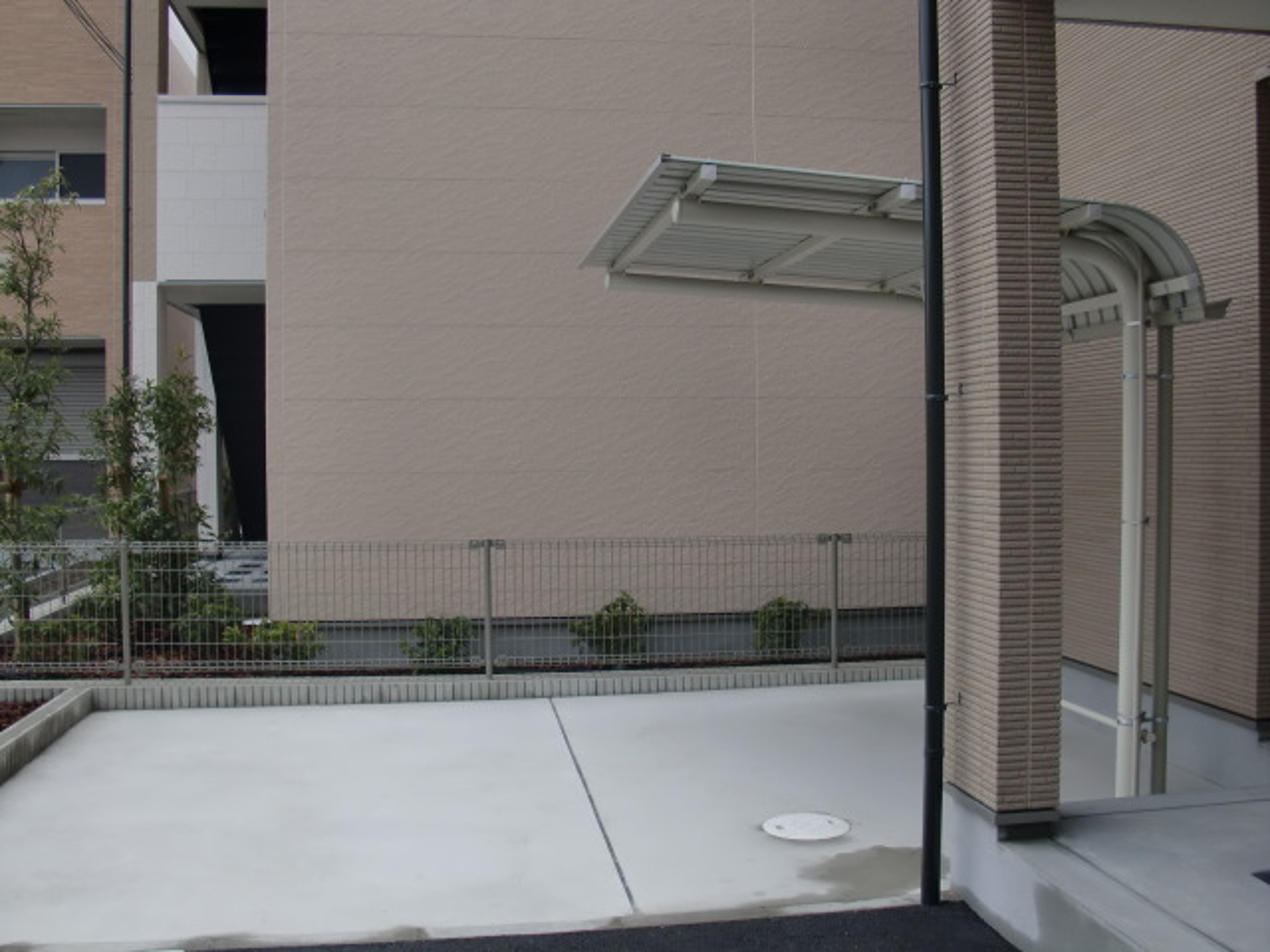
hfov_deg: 51.4
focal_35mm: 36
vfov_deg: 39.7
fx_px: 1321
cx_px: 635
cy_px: 476
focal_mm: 6.3
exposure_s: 1/250
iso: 64
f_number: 2.8
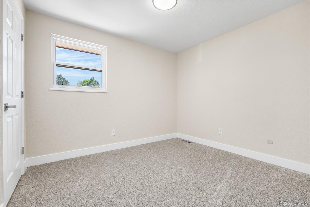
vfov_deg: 73.8
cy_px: 104
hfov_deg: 96.7
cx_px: 155
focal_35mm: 16
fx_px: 138
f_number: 8
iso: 200
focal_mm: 16
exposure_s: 1/80
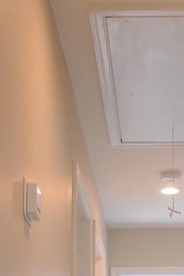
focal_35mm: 96
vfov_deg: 18.9
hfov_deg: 14.0
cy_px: 405
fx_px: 738
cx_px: 181
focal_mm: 18
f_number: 5
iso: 400
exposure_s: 1/100
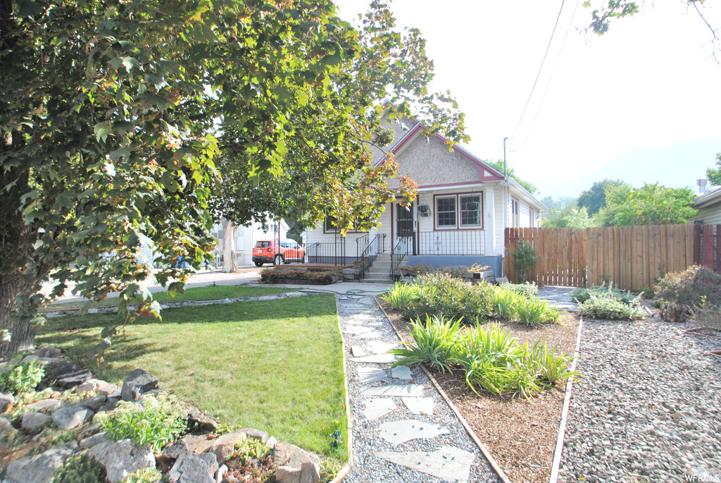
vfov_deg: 63.3
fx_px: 391
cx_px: 360
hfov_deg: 85.4
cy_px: 242
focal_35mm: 20
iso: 200
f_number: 5.6
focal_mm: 13
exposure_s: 1/250
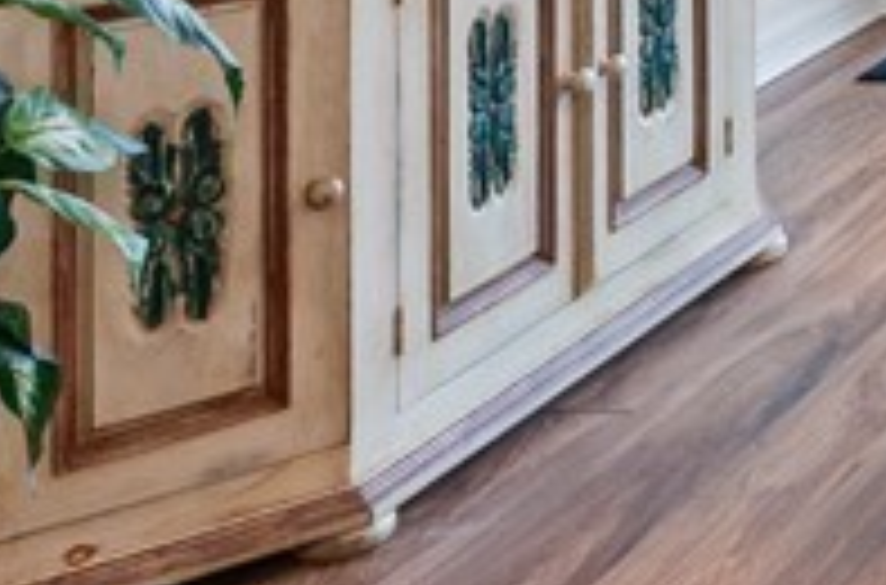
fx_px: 2036
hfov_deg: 18.1
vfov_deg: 14.6
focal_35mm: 83
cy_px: -428
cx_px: 1691
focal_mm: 10
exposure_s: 1/8
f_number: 8
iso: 200
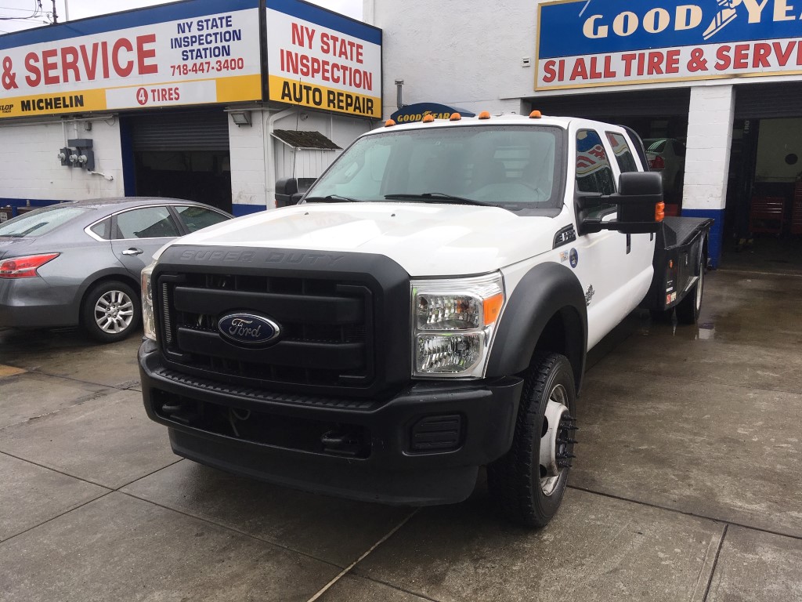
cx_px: 401
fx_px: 672
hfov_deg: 61.7
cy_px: 301
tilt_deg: -9.1
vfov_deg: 48.2
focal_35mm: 29
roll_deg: +0.1
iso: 25
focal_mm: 4.15
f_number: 2.2
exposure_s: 1/430
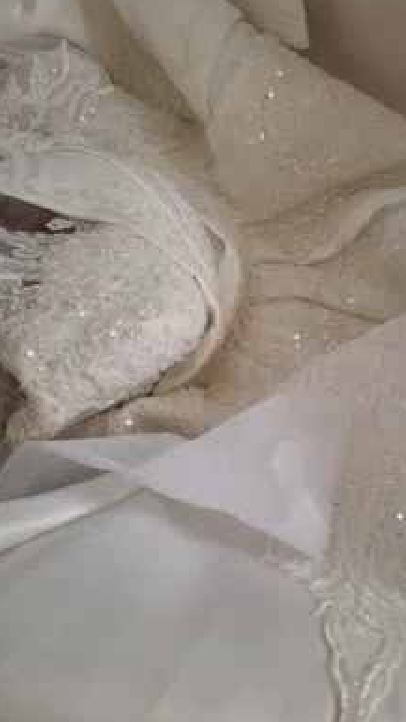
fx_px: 498
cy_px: 354
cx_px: 275
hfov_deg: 43.7
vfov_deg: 71.9
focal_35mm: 26
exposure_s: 1/50
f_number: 1.8
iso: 250
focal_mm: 5.54
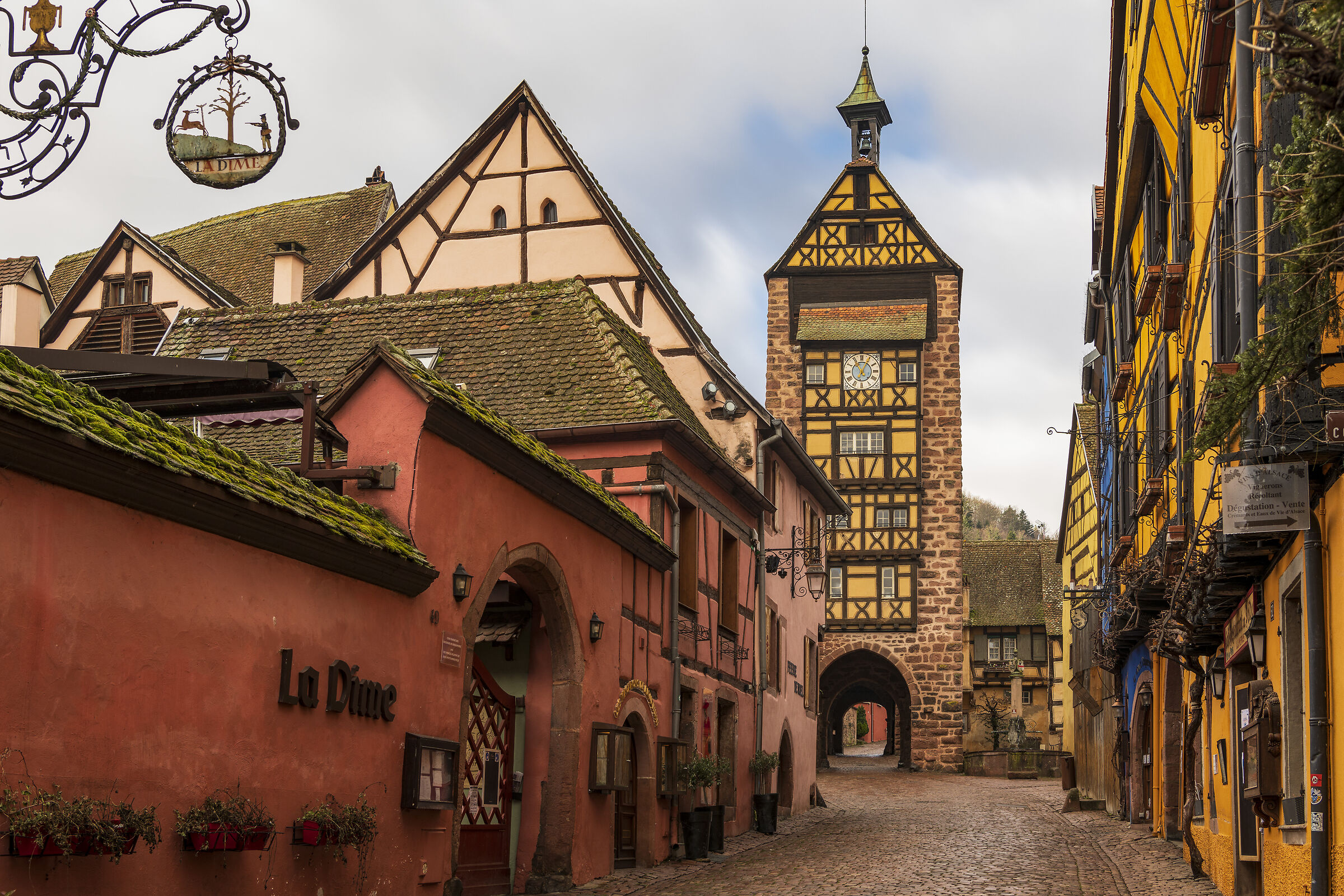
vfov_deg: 33.4
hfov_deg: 48.5
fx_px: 1493
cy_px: 448
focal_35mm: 40
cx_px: 672
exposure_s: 10
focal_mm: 40
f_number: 7.1
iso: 100
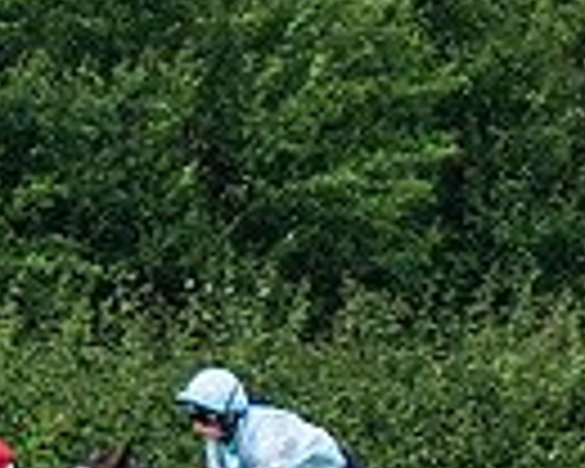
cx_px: -110
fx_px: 47959
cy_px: 637
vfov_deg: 0.6
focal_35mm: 2770
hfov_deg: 0.7
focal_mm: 280
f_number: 4
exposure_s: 1/1000
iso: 200
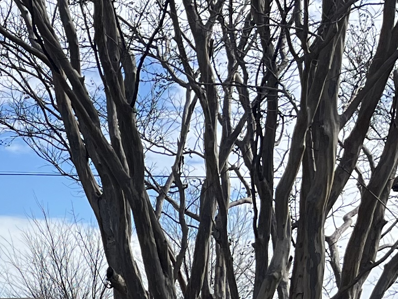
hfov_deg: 13.4
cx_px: -480
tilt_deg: +2.3
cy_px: 372
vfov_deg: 12.1
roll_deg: +0.7
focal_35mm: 119
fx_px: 1368
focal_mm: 5.1
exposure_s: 1/2571
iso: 50
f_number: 1.6
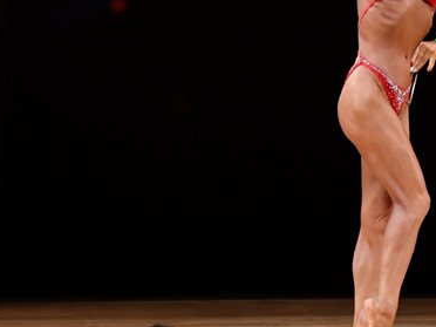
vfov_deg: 2.9
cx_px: 430
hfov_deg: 3.9
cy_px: 87
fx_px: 6436
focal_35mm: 511
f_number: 5.6
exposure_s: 1/400
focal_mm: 170
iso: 3200
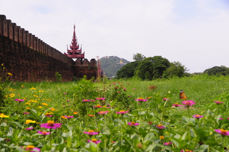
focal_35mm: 58
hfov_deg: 34.5
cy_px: 76
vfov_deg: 23.3
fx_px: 368
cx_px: 113
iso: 500
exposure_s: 1/800
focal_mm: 38
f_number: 8
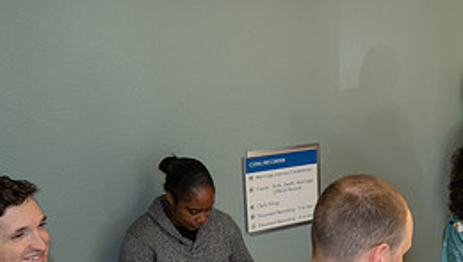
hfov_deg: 34.0
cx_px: 461
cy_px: 243
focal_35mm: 56
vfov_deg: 21.0
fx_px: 688
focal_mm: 24
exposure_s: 1/250
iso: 640
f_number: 2.8
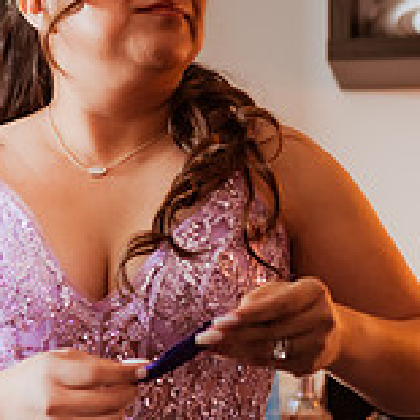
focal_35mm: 111
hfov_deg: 15.4
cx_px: -8
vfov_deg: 15.6
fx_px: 1524
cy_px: 301
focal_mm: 35
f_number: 1.4
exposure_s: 1/500
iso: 800
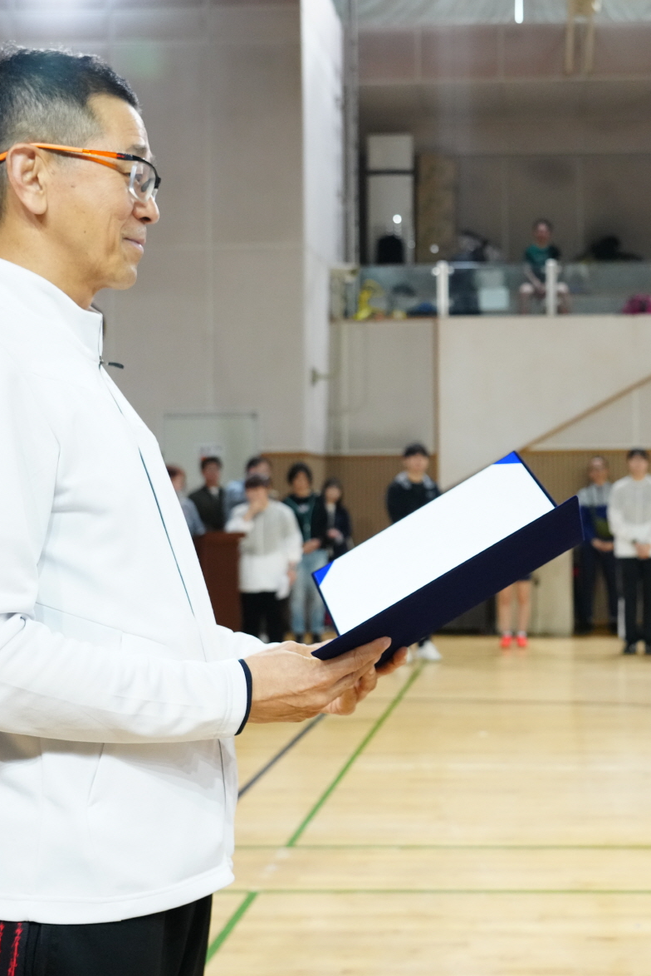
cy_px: 486
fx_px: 1329
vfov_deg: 40.3
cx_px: 489
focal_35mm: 49
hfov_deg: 27.1
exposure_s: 1/250
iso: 3200
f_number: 4.5
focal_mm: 32
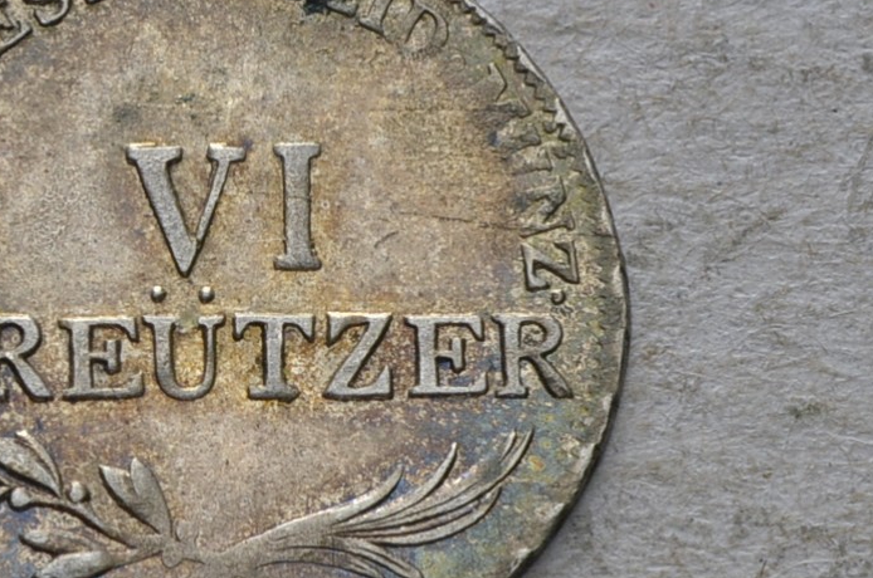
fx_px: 7087
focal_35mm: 293
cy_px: 342
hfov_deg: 7.0
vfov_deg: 4.7
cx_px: -199
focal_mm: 55
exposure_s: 1/200
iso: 400
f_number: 14
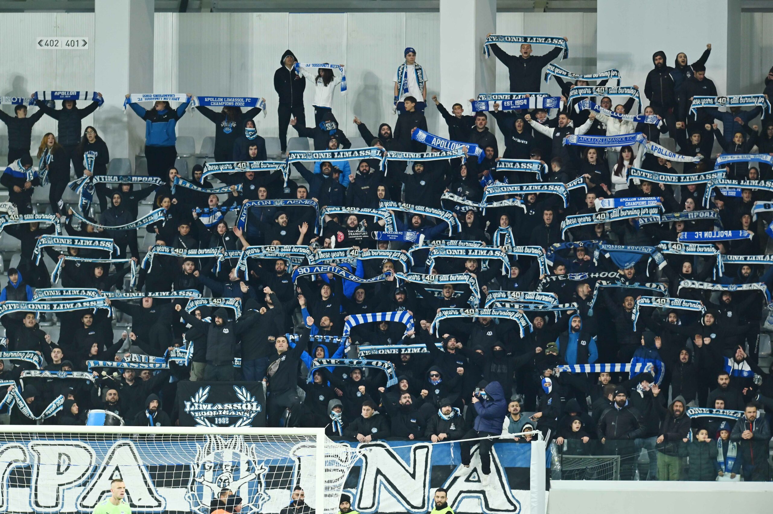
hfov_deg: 5.2
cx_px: 386
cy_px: 257
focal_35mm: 400
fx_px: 8583
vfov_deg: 3.4
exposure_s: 1/800
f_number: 3.2
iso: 1600
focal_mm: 400
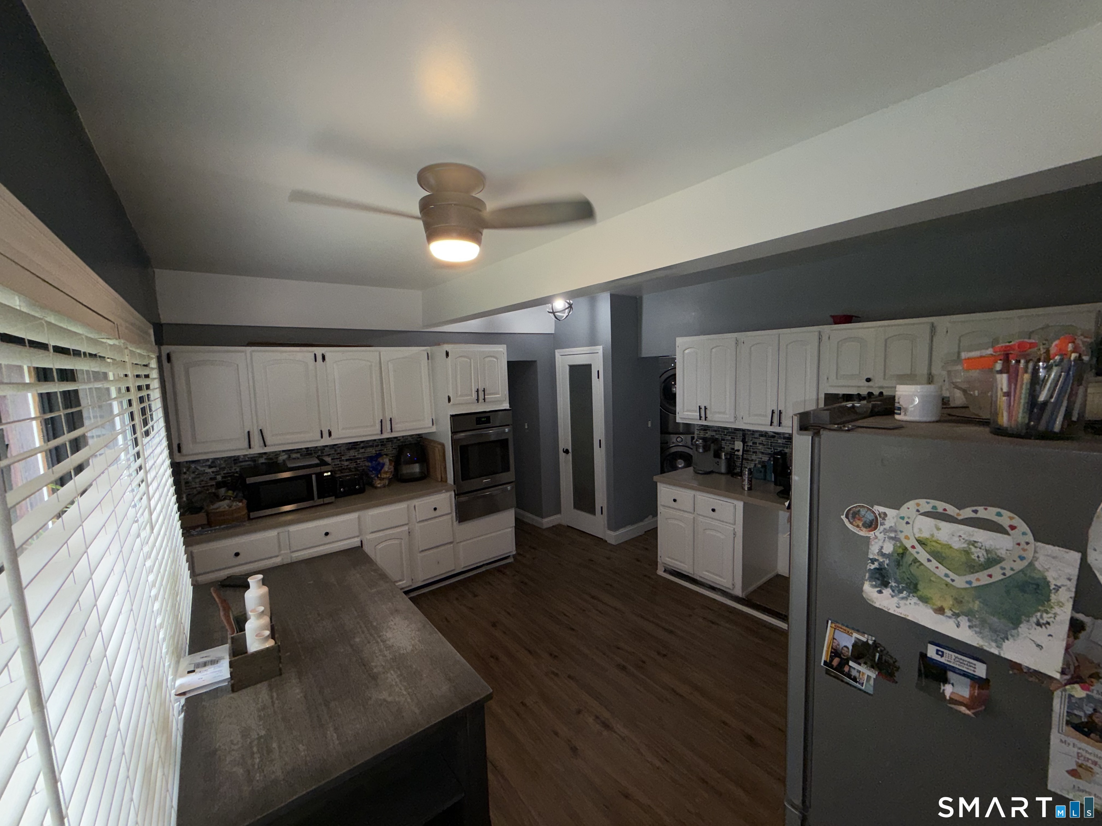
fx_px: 446
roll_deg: +2.6
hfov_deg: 102.1
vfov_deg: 85.7
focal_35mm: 14
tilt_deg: -6.1
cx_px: 551
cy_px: 413
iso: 40
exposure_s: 1/60
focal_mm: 2.22
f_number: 2.2
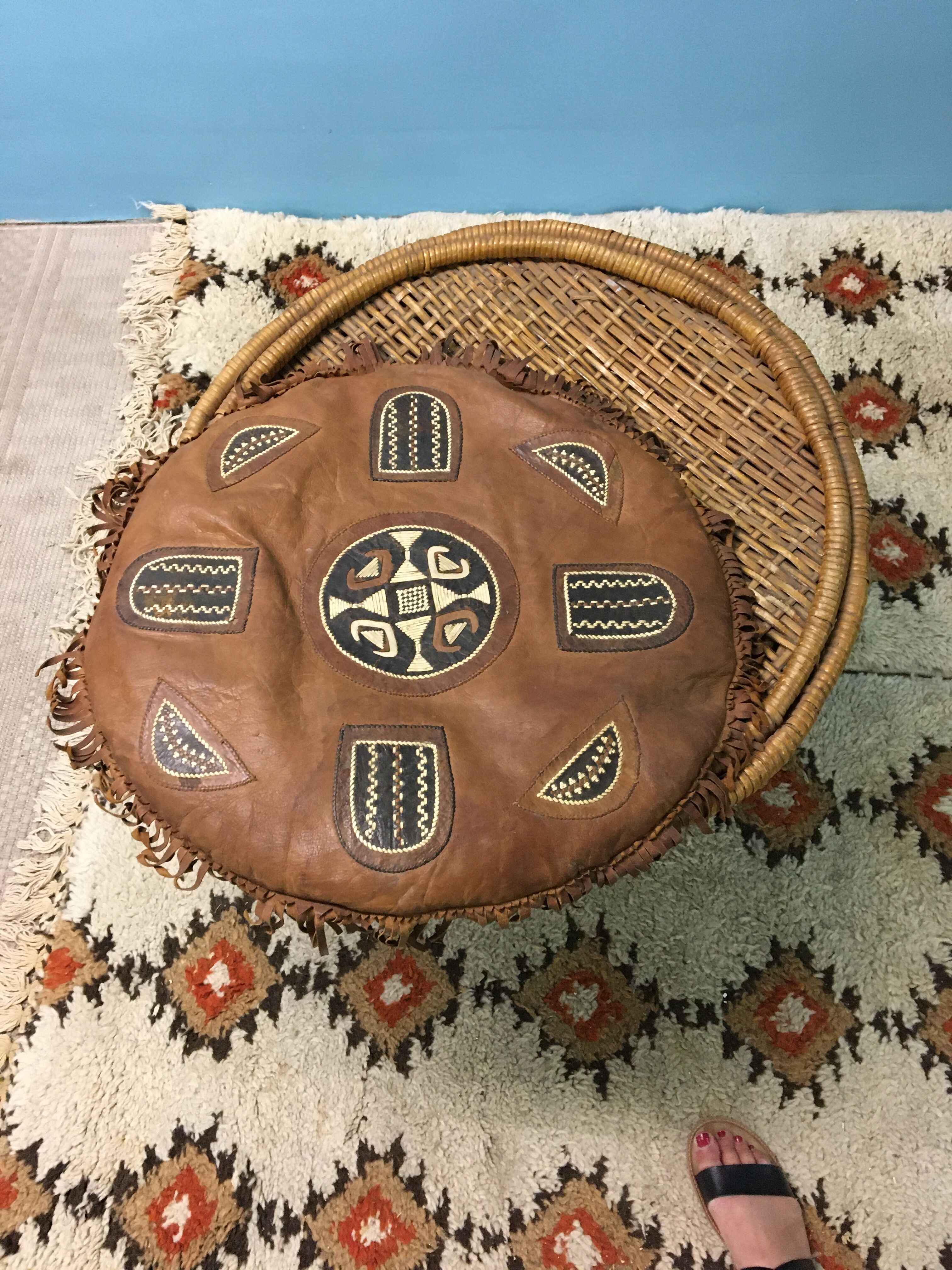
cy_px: 635
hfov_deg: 48.2
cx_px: 476
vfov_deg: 61.7
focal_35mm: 29
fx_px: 1063
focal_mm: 4.15
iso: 250
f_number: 2.2
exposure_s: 1/33
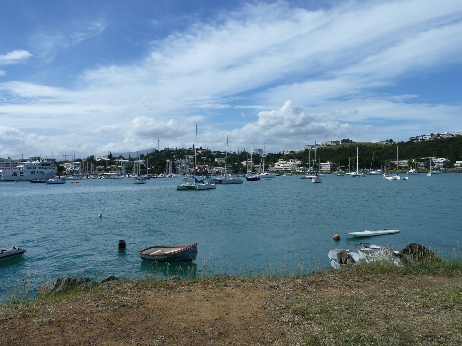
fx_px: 387
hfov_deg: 61.7
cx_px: 231
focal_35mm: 29
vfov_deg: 48.2
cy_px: 173
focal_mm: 4.7
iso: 80
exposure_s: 1/640
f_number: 5.6
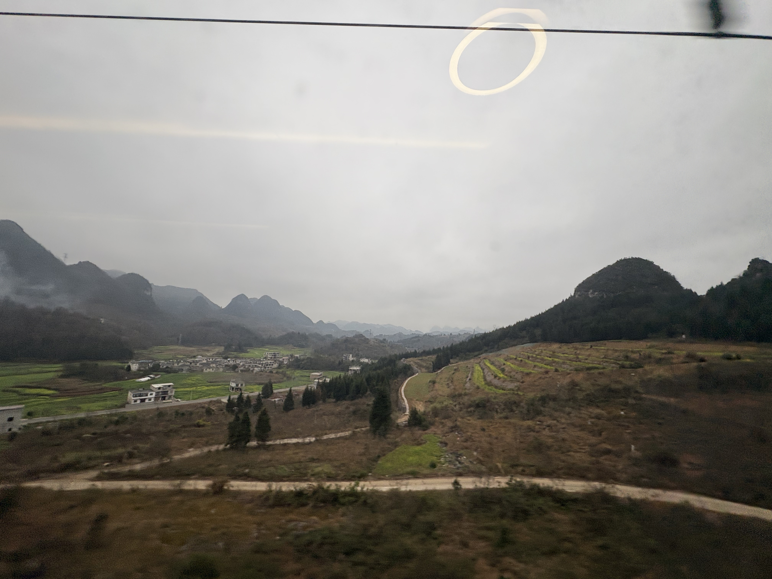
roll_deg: -2.7
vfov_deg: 85.7
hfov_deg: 102.1
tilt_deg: +5.6
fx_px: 312
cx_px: 386
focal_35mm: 14
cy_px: 290
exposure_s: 1/99
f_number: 2.2
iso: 80
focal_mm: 2.22
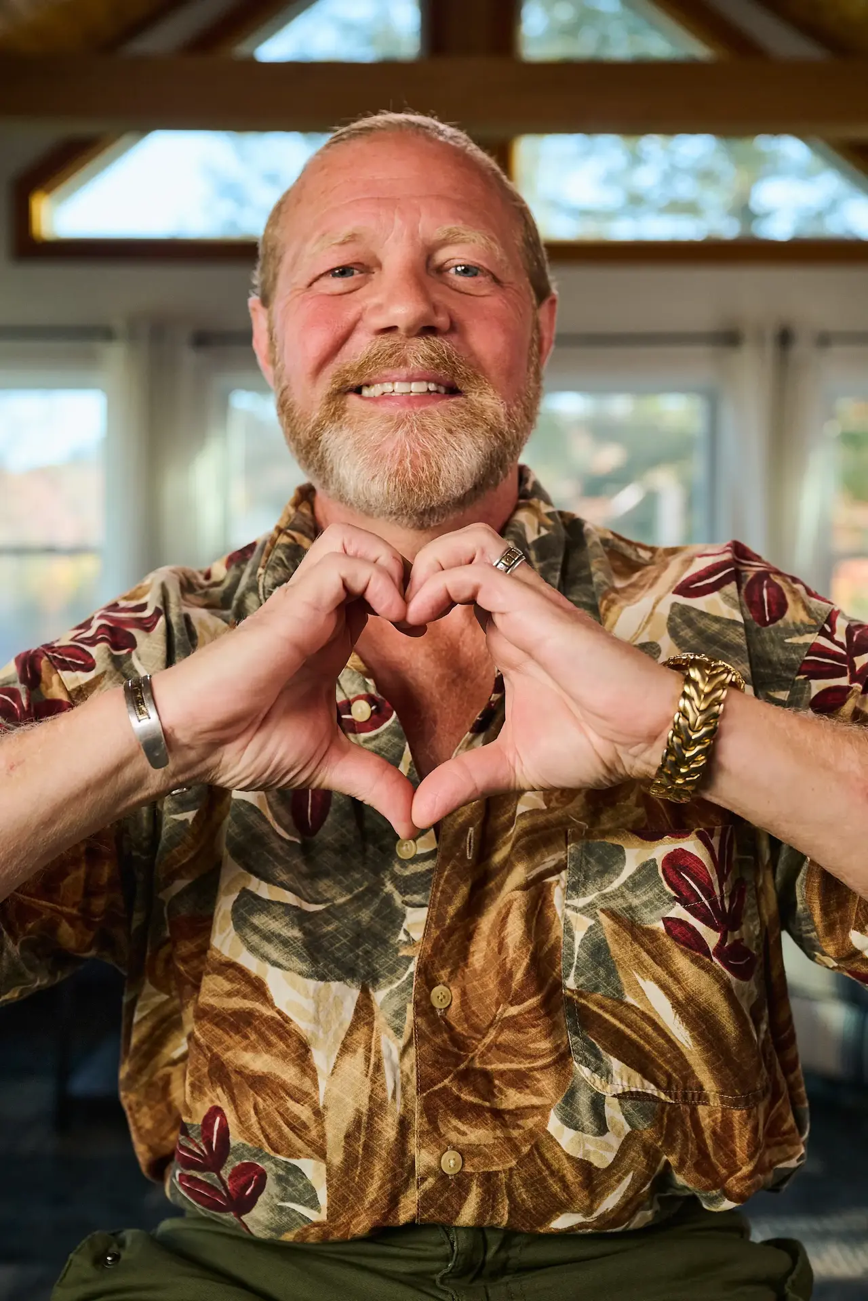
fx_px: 1591
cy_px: 650
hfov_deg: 30.5
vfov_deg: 44.5
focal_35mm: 44
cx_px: 434
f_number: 4.5
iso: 400
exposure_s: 1/200
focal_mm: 44
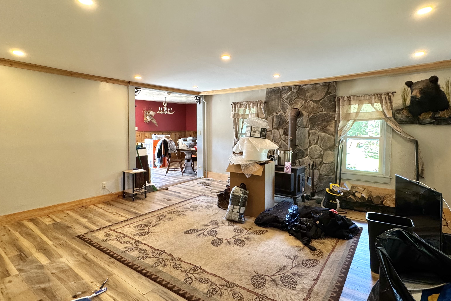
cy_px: 136
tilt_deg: -2.5
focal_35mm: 19
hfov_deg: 86.8
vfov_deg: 64.4
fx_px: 238
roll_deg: +0.0
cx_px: 239
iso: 320
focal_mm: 2.22
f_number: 2.2
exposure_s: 1/60
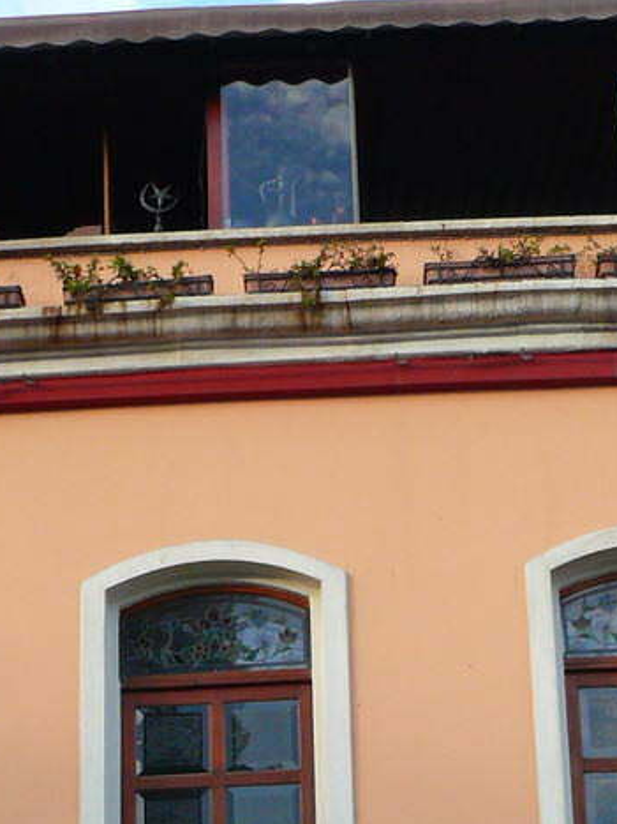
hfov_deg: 16.4
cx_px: 263
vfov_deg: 20.3
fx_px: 2140
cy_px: 1000
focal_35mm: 90
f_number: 5.6
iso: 200
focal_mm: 7.4
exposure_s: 1/160
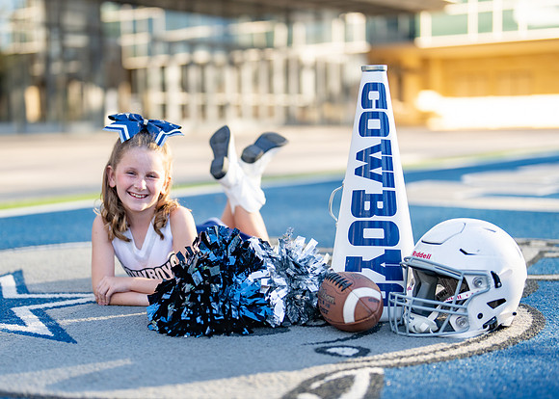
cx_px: 230
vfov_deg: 22.9
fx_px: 986
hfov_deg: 31.6
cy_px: 234
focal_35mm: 62
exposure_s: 1/1600
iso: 100
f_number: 1.2
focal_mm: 50
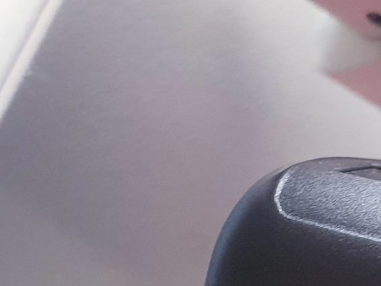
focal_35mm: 118
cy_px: 252
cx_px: 356
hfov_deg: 16.4
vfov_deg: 12.5
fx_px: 1299
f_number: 2.4
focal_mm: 4.3
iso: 250
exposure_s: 1/50
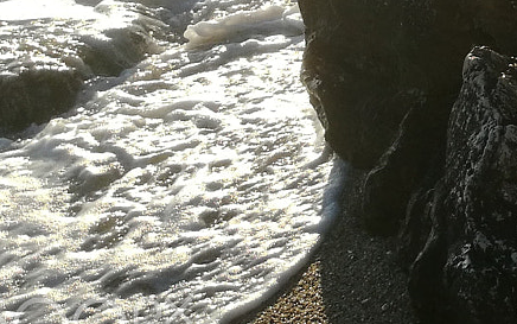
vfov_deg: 11.7
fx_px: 1480
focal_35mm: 105
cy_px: -231
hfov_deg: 17.2
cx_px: 847
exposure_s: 1/1362
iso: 50
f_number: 2.2
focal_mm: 4.5
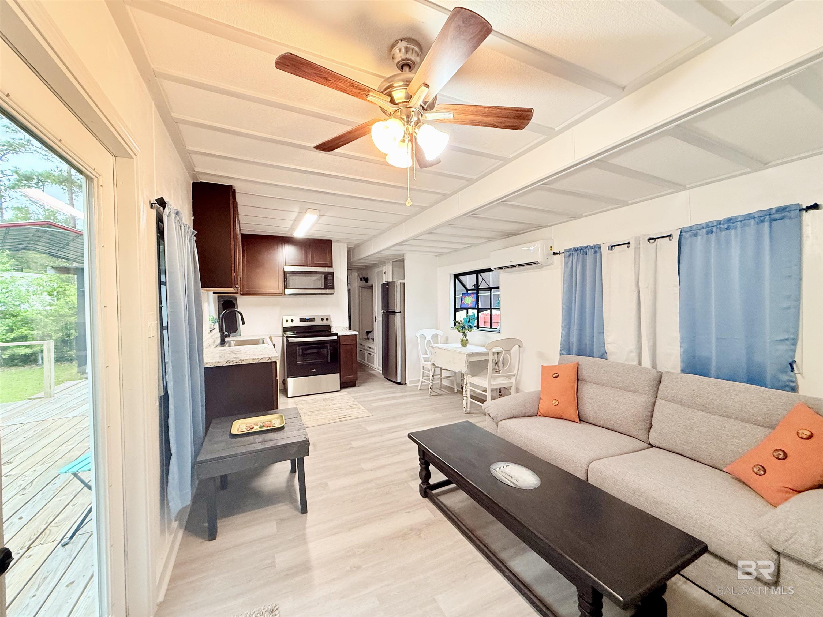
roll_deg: +1.0
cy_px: 308
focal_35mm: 14
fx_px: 333
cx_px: 412
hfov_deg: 102.1
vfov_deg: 85.7
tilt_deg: -0.1
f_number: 2.2
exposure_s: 1/60
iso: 200
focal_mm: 2.22
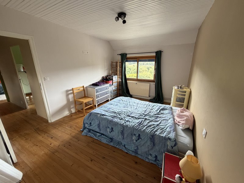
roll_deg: +0.3
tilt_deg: -15.2
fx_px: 99
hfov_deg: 102.1
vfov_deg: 85.7
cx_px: 122
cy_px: 92
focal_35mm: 14
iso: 250
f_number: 2.2
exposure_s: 1/121
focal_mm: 2.22
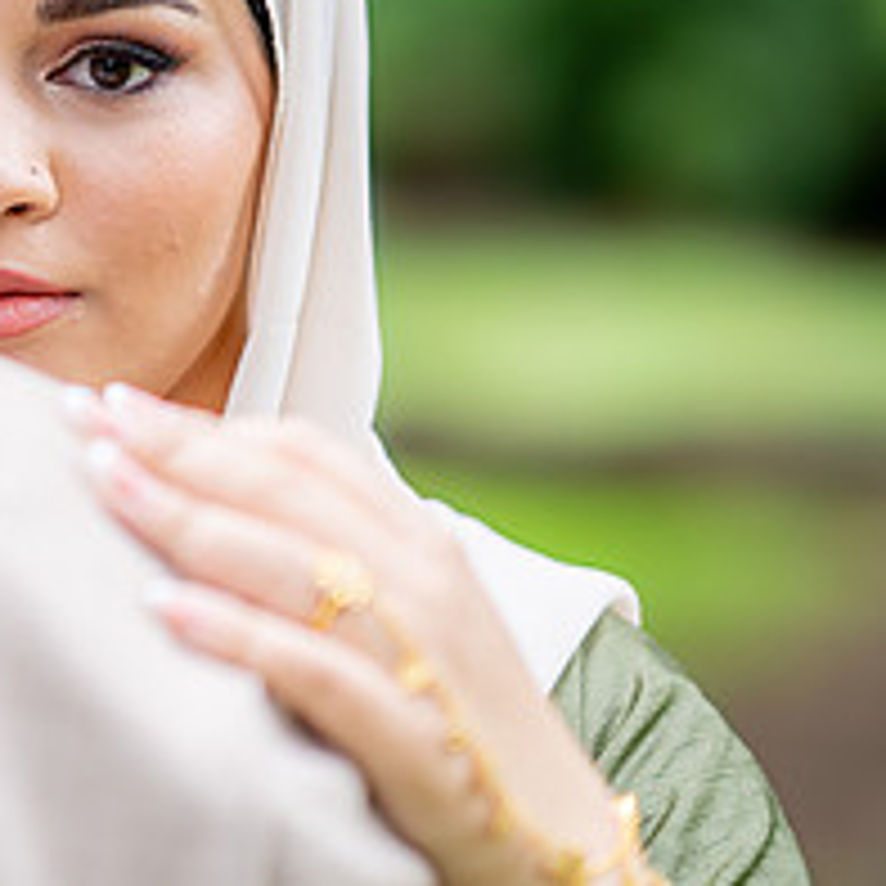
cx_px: -229
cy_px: 155
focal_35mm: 213
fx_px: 6168
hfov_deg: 8.1
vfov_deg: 8.2
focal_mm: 85
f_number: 1.4
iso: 100
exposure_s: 1/800
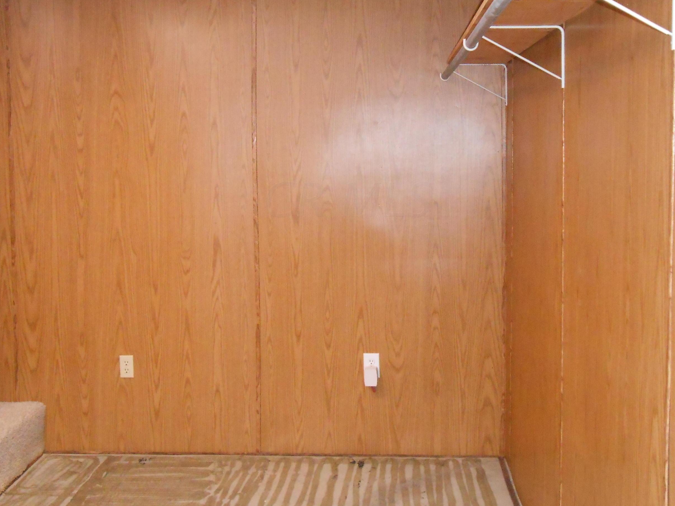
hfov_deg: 40.4
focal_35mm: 47
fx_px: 916
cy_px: 199
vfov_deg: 30.8
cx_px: 348
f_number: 4.2
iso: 1000
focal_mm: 6.8
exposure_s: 1/30
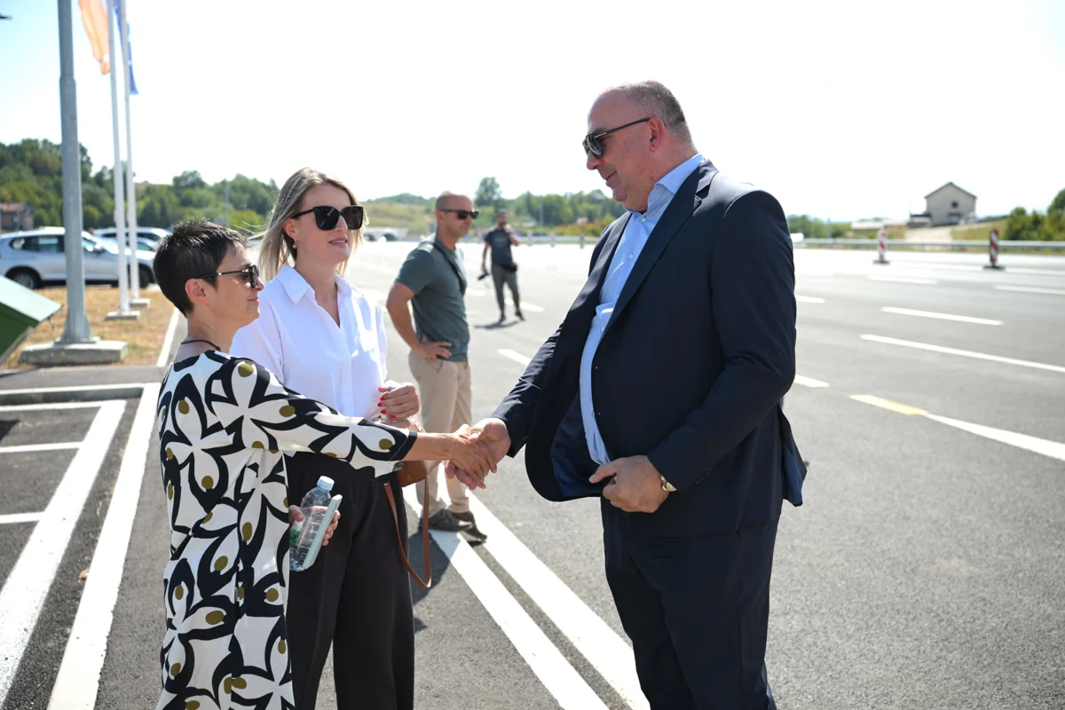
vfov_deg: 33.4
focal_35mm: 40
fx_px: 1183
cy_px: 355
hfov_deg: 48.5
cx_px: 532
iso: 50
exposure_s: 1/320
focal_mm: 40
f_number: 3.5
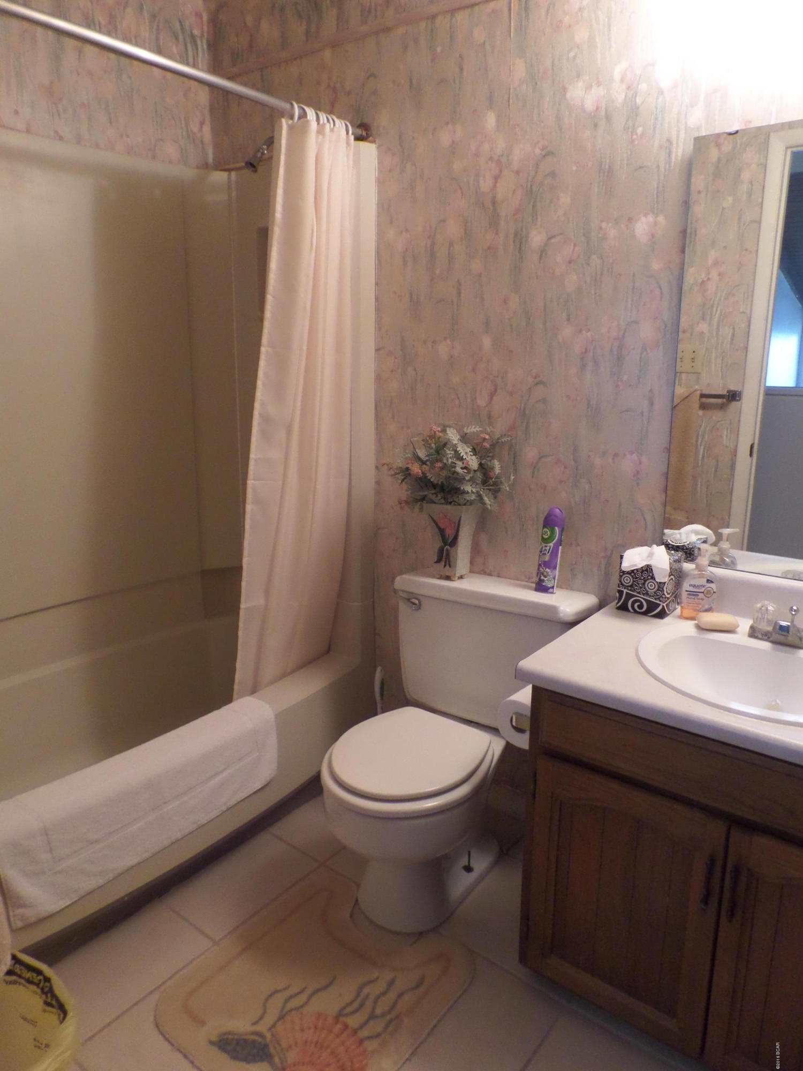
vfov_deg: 73.9
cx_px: 402
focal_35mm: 23
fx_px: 711
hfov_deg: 58.9
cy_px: 536
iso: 400
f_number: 2.8
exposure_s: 1/30
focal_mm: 4.1
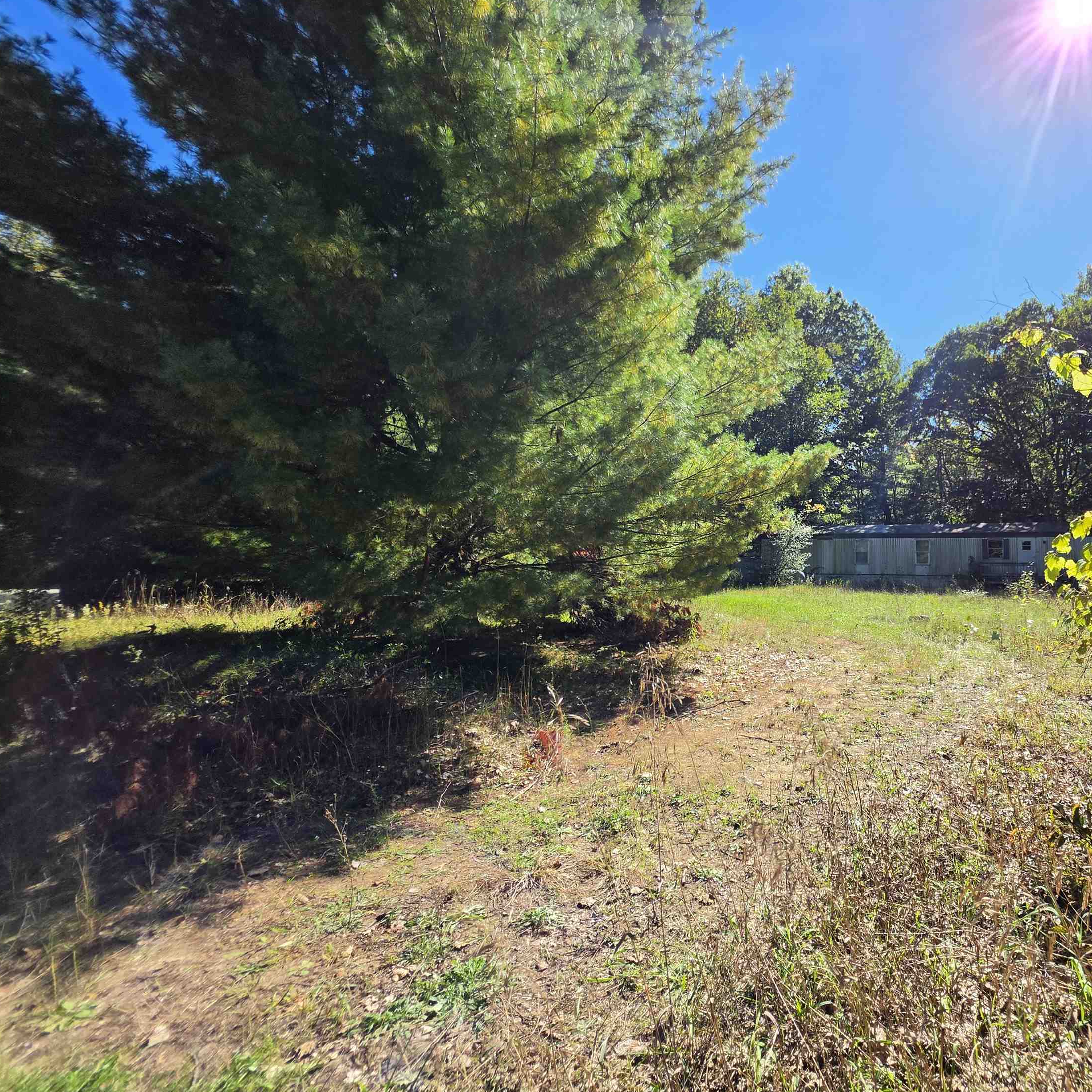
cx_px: 754
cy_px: 533
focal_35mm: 16
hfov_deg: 83.5
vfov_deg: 87.4
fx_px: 571
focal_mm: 2.2
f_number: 1.9
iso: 32
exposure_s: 1/1461
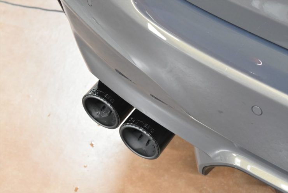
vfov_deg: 17.5
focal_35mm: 78
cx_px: 144
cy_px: 96
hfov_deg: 26.0
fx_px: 625
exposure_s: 1/8
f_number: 5.6
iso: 3200
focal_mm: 52
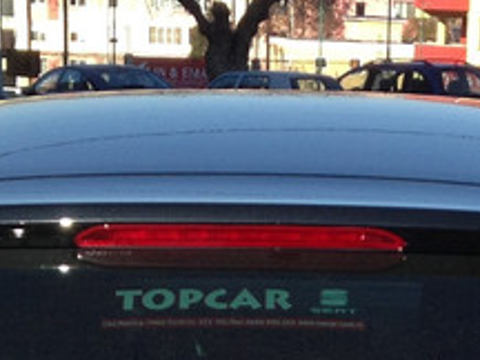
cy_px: 687
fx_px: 2260
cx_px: 348
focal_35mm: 163
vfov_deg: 8.7
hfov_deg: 12.1
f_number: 2.4
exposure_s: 1/732
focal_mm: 4.12
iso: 50
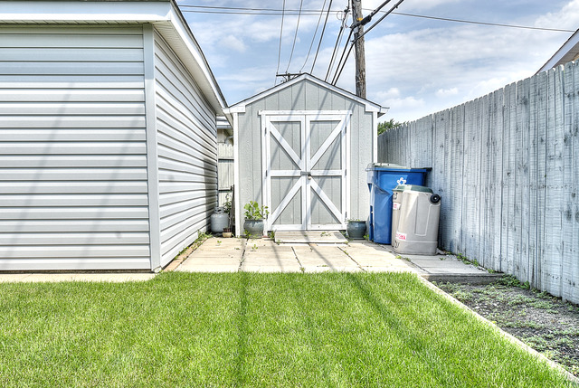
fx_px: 580
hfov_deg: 53.1
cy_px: 194
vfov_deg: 37.0
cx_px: 290
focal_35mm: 36
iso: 100
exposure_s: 1/180
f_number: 11
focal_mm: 24
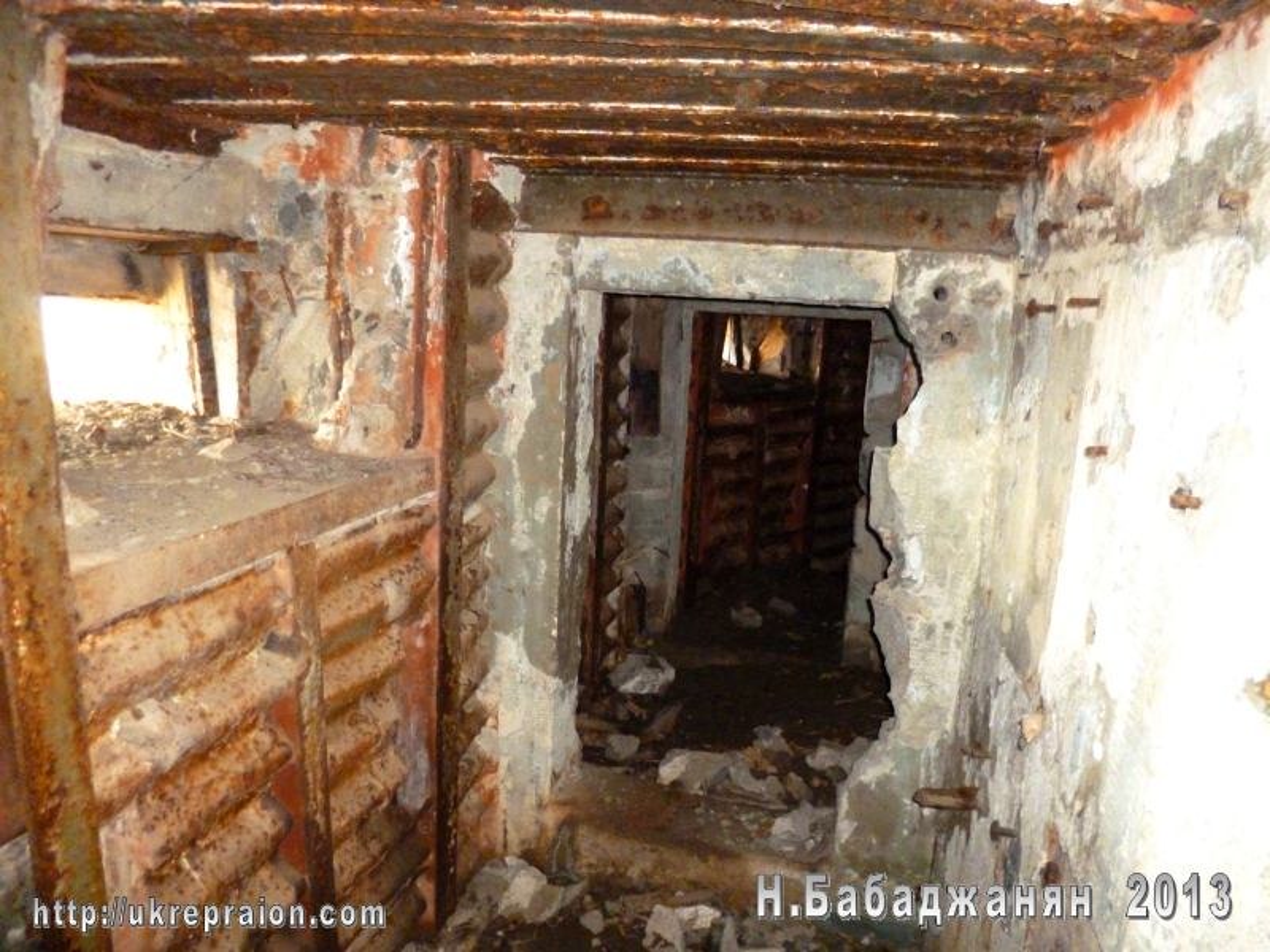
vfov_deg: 56.8
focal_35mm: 24
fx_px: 881
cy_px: 476
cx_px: 635
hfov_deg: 71.6
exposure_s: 1/60
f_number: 2.5
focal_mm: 4.3
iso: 640
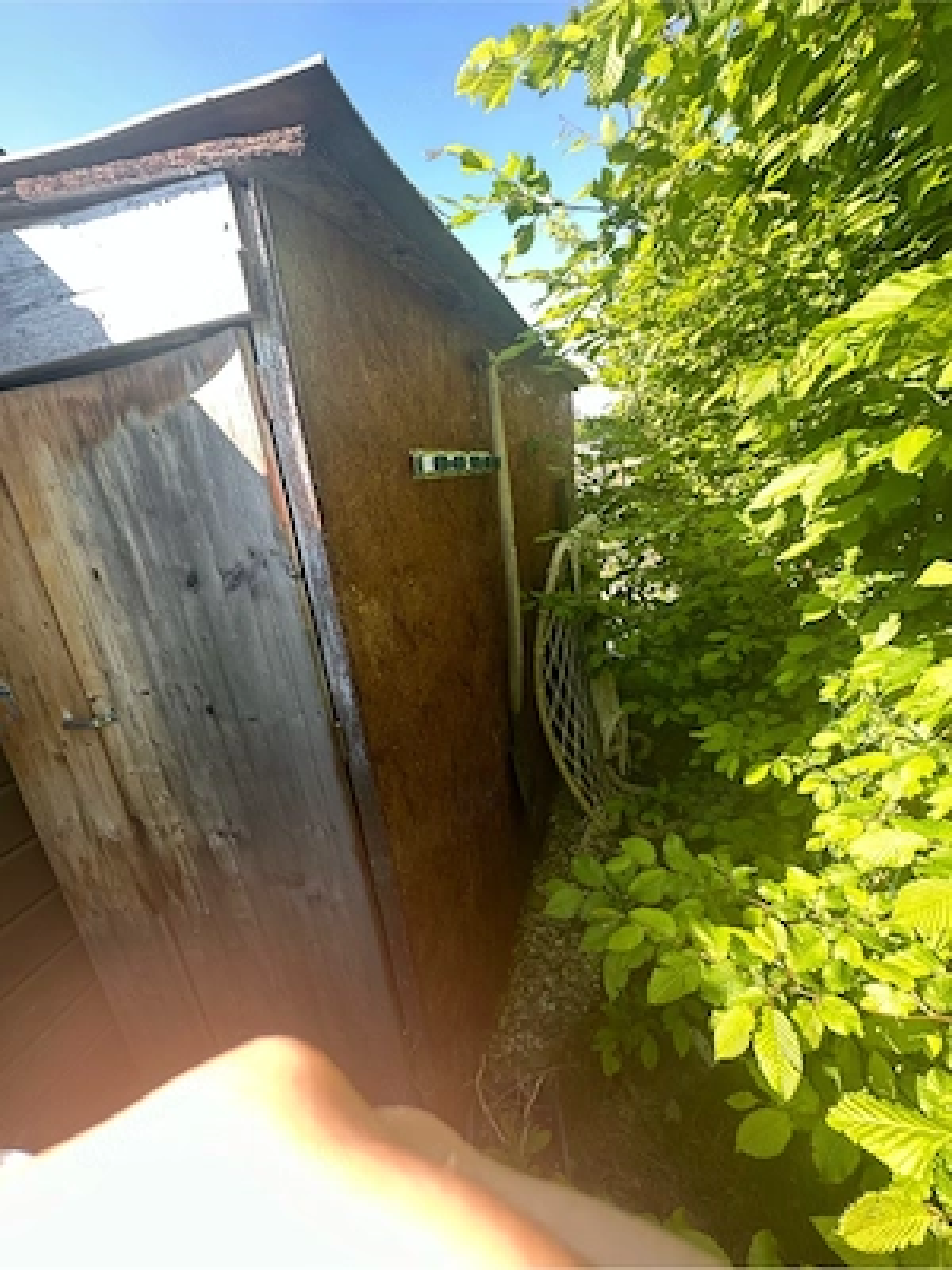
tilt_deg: -17.4
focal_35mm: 14
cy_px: 635
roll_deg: +5.4
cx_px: 476
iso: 64
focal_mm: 2.22
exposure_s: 1/99
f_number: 2.2
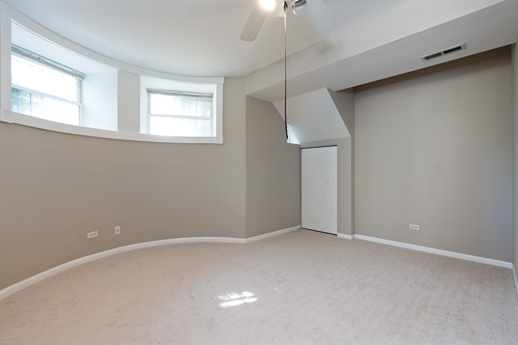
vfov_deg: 73.8
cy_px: 172
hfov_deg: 96.7
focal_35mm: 16
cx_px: 259
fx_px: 230
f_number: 8
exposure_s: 1
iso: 125
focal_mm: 16
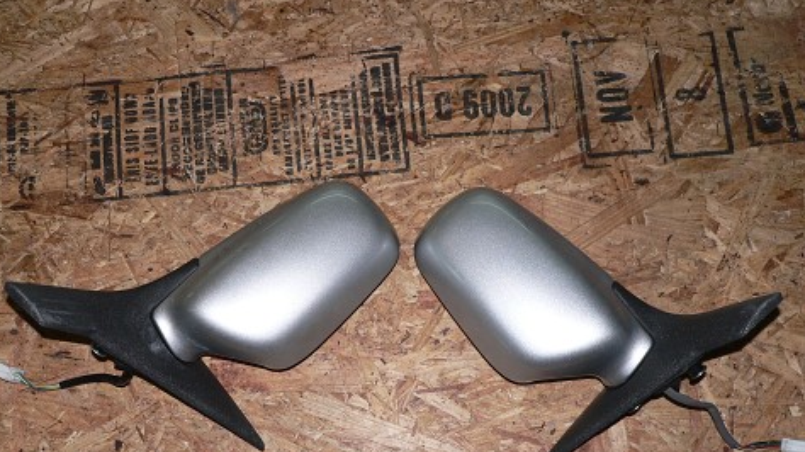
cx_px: 399
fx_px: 1131
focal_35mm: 53
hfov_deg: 39.2
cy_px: 292
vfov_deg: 22.5
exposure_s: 1/60
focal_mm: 8.1
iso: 100
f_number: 2.8
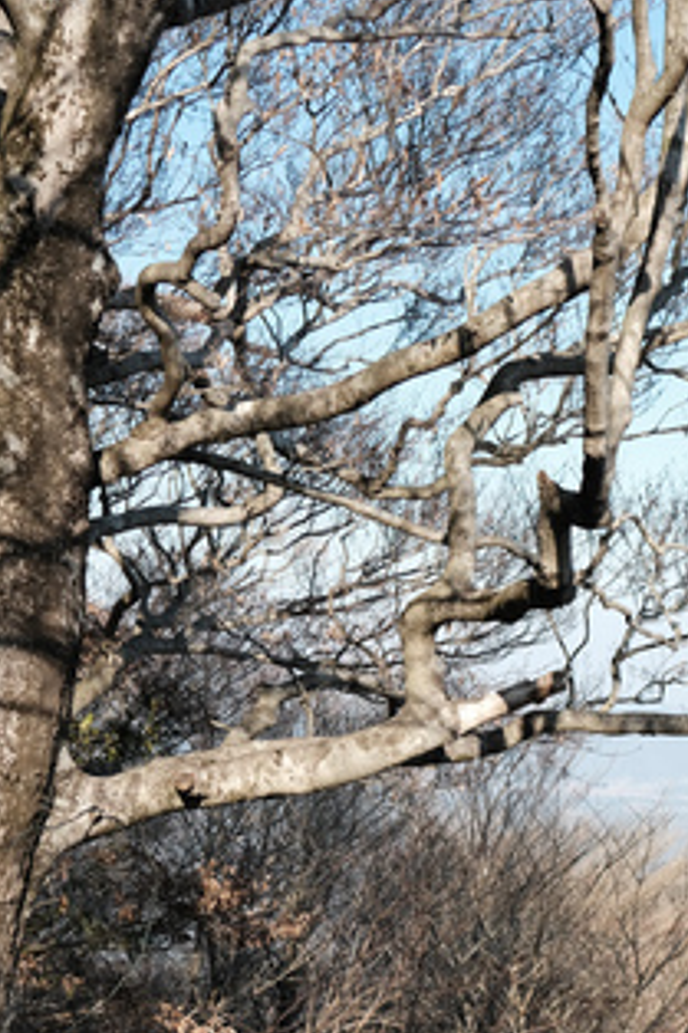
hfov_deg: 23.3
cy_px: 813
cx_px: 318
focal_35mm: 58
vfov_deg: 33.6
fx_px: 1664
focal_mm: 23
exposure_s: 1/600
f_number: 4
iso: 200
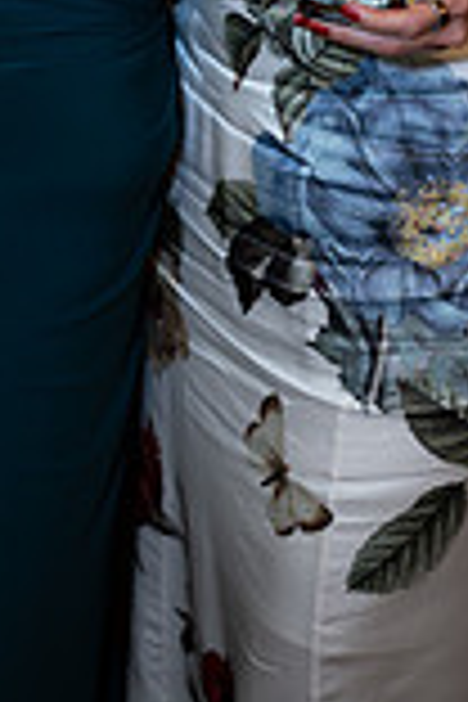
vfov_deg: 19.1
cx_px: 45
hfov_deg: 13.4
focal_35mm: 101
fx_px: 1969
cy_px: -144
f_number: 3.2
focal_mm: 35
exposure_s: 1/100
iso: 800
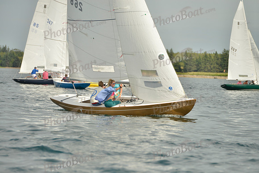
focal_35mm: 200
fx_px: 1439
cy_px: 86
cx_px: 130
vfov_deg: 6.9
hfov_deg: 10.3
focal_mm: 200
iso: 400
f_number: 5
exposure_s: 1/5000
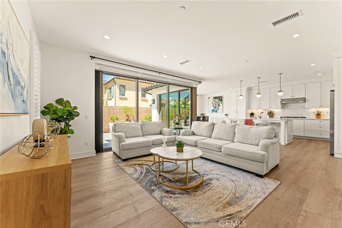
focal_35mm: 14
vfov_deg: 81.2
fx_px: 133
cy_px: 114
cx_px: 171
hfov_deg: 104.2
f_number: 6.3
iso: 320
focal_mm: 14
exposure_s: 1/25
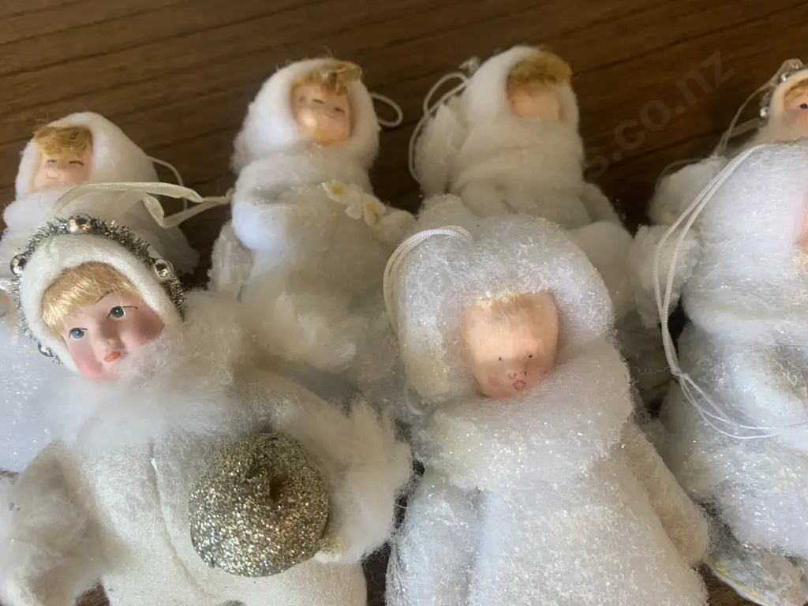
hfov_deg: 67.3
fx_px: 607
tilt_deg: -66.1
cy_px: 303
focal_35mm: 26
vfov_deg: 53.1
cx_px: 404
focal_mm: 4.25
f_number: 1.8
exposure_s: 1/50
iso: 50
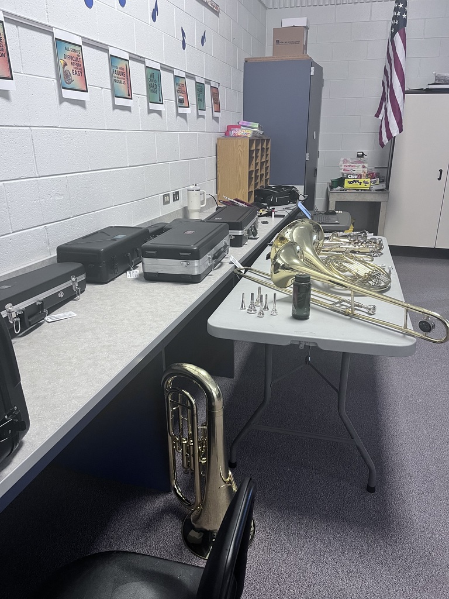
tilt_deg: -20.0
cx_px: 224
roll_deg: +0.1
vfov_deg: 67.3
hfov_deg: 53.1
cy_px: 300
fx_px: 450
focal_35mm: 26
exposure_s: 1/60
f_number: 1.6
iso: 320
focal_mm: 5.1
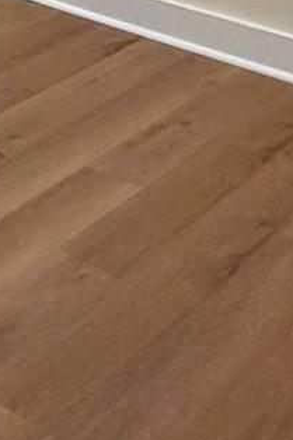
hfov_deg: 14.1
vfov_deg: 16.7
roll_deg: -0.4
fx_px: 1161
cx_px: -18
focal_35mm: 95
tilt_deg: +0.3
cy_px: -416
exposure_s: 1/60
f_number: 2.2
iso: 200
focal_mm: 2.22
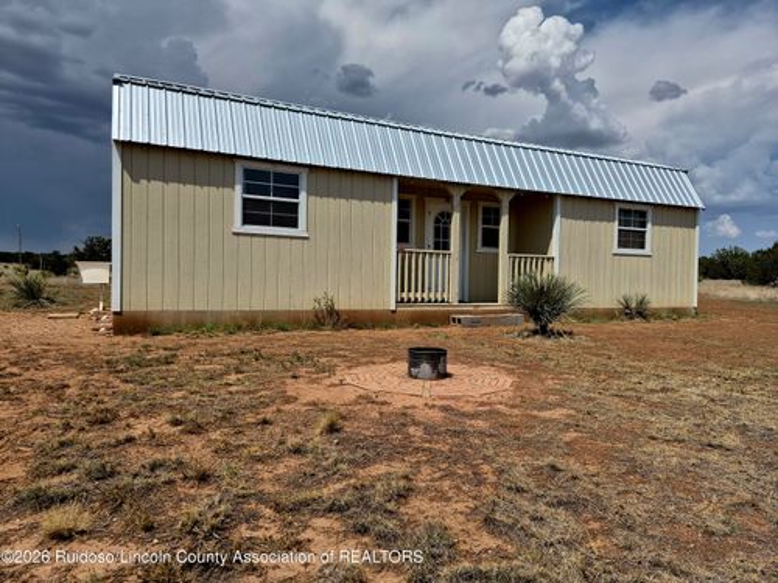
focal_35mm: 23
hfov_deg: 73.9
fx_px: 517
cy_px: 292
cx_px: 389
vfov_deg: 58.9
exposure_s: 1/10000
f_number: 1.8
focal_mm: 5.4
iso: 64
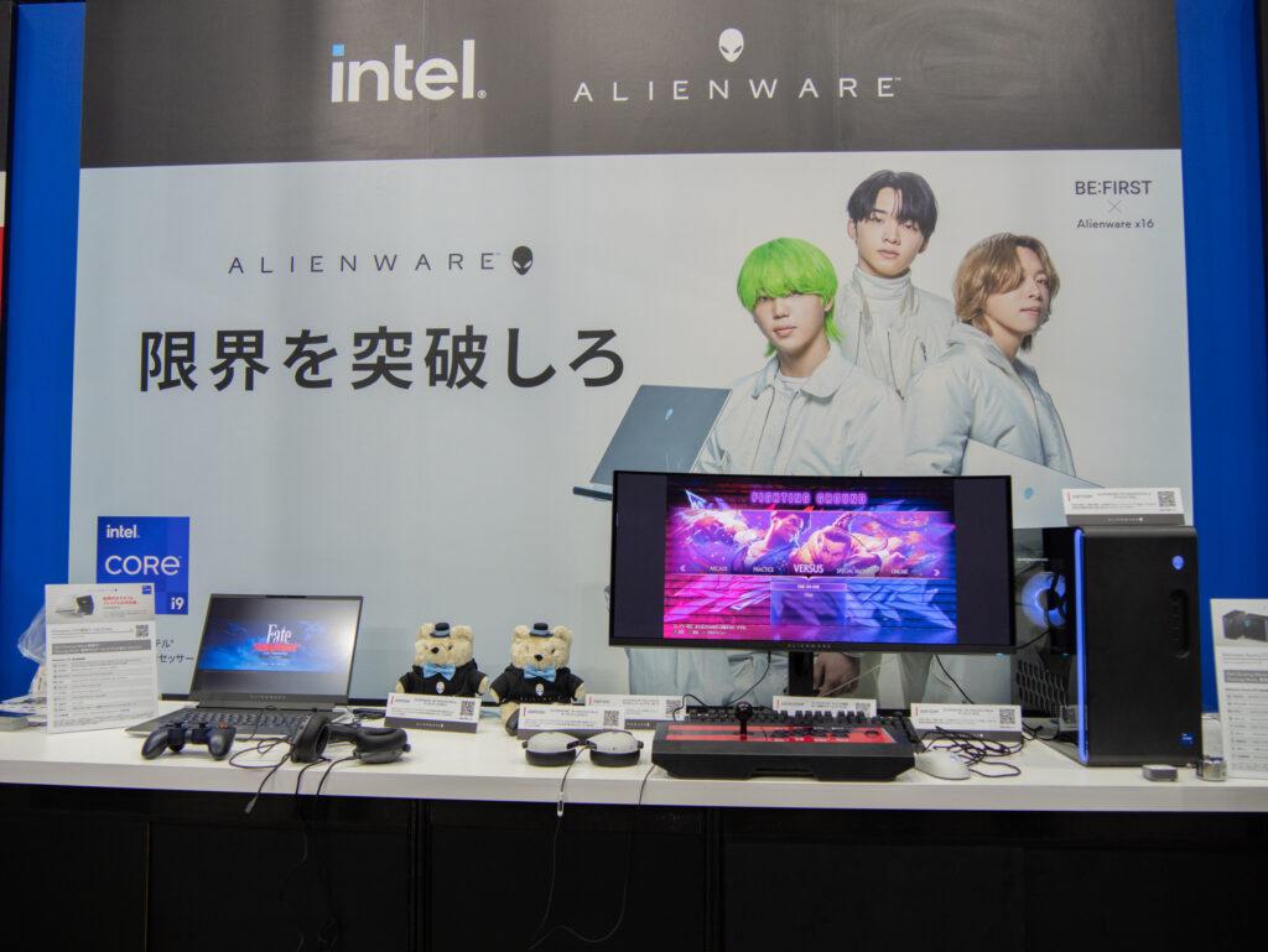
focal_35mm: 28
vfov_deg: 49.8
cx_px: 634
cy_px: 476
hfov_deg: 63.4
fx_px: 1026
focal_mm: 14
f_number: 3.5
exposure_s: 1/125
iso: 800
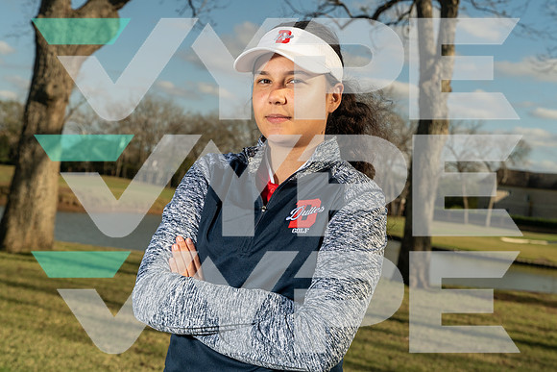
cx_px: 278
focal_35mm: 58
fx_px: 898
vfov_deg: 23.4
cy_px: 186
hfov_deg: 34.5
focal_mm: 58
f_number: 8
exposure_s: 1/200
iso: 500
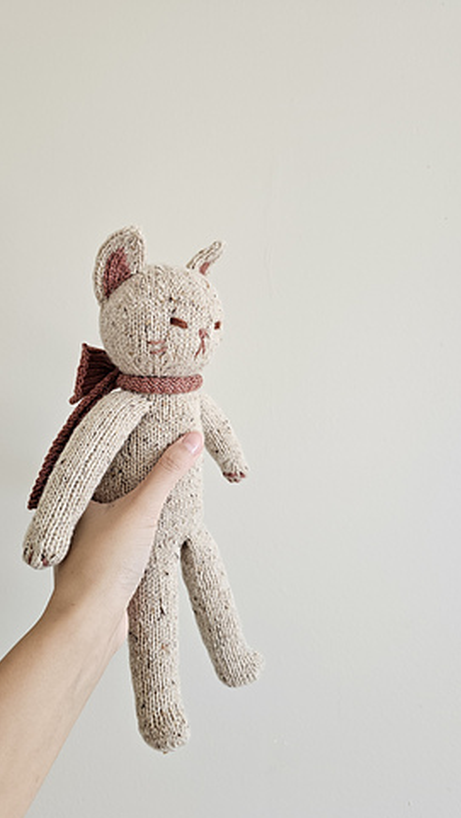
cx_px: 168
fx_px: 564
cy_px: 410
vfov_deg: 71.9
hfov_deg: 44.0
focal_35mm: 26
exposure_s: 1/190
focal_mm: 6.3
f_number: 1.7
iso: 200
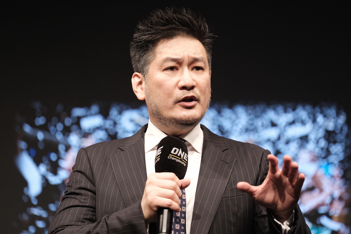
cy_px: 117
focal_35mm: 186
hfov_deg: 11.1
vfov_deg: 7.4
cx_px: 176
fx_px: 1813
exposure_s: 1/180
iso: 800
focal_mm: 124.3
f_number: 2.8
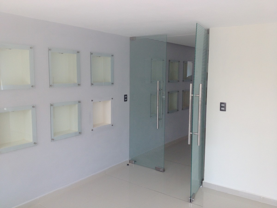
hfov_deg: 52.6
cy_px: 104
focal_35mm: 35
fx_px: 280
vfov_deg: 40.7
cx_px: 138
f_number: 2.4
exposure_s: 1/174
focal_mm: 4.28
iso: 50
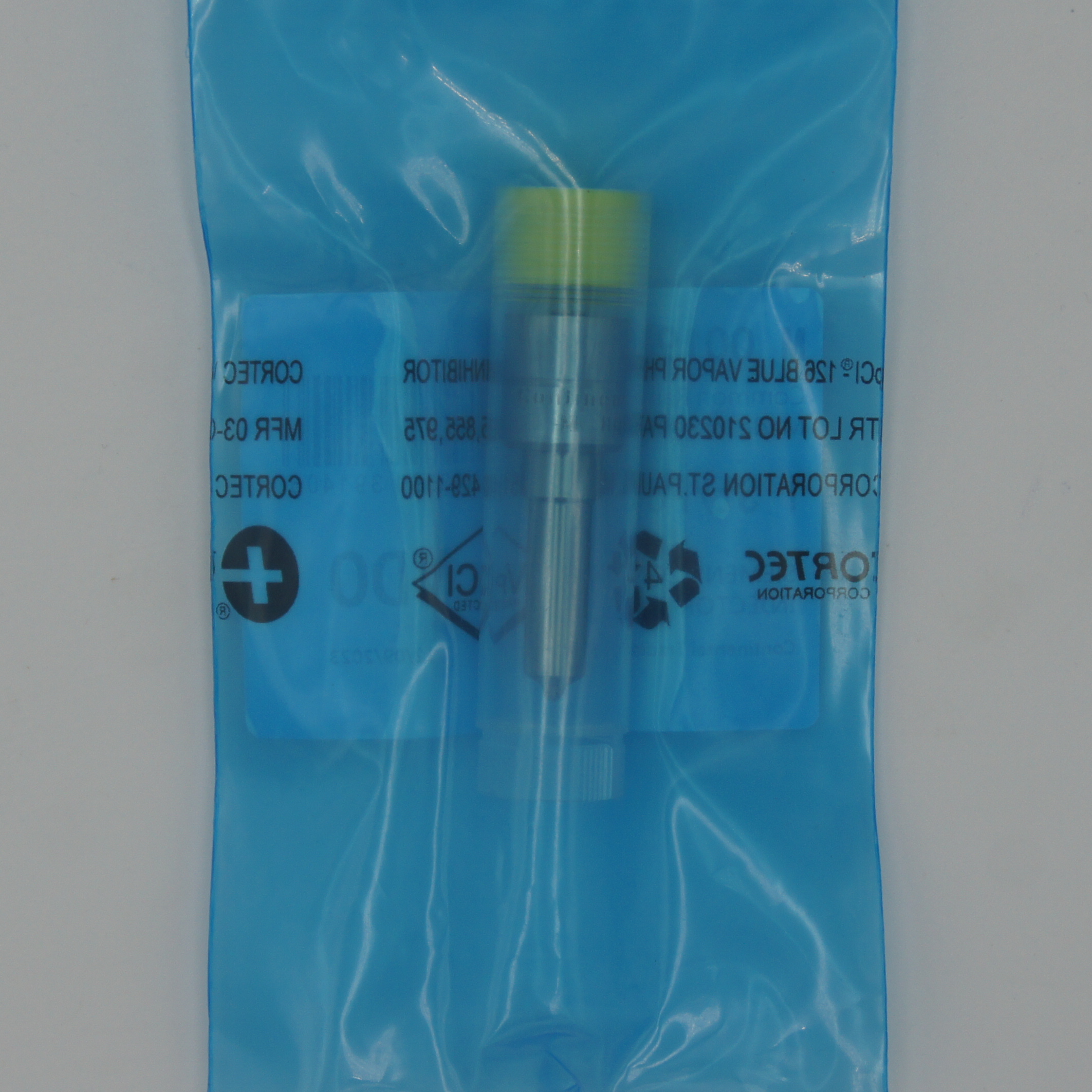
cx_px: 551
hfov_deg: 14.1
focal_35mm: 124
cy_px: 461
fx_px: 4423
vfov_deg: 14.1
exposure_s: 1/400
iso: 200
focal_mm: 45
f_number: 5.6
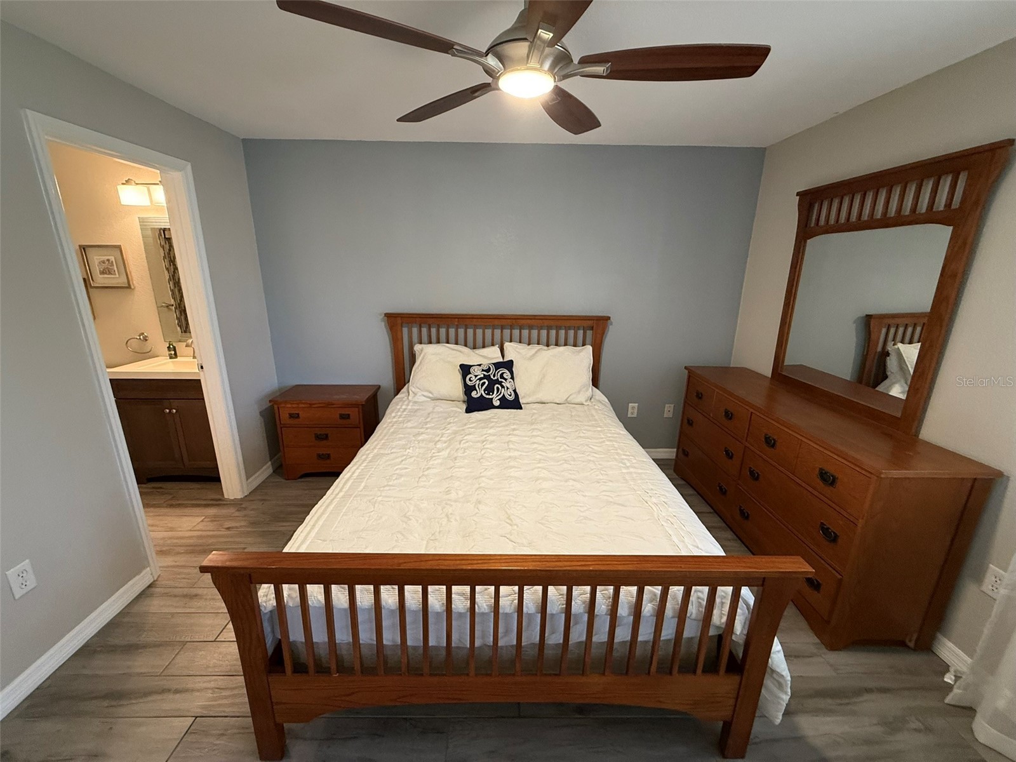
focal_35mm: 14
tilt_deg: -15.7
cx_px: 508
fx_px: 411
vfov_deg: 85.7
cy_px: 381
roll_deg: -1.2
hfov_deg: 102.1
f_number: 2.2
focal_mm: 2.22
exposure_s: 1/60
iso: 200
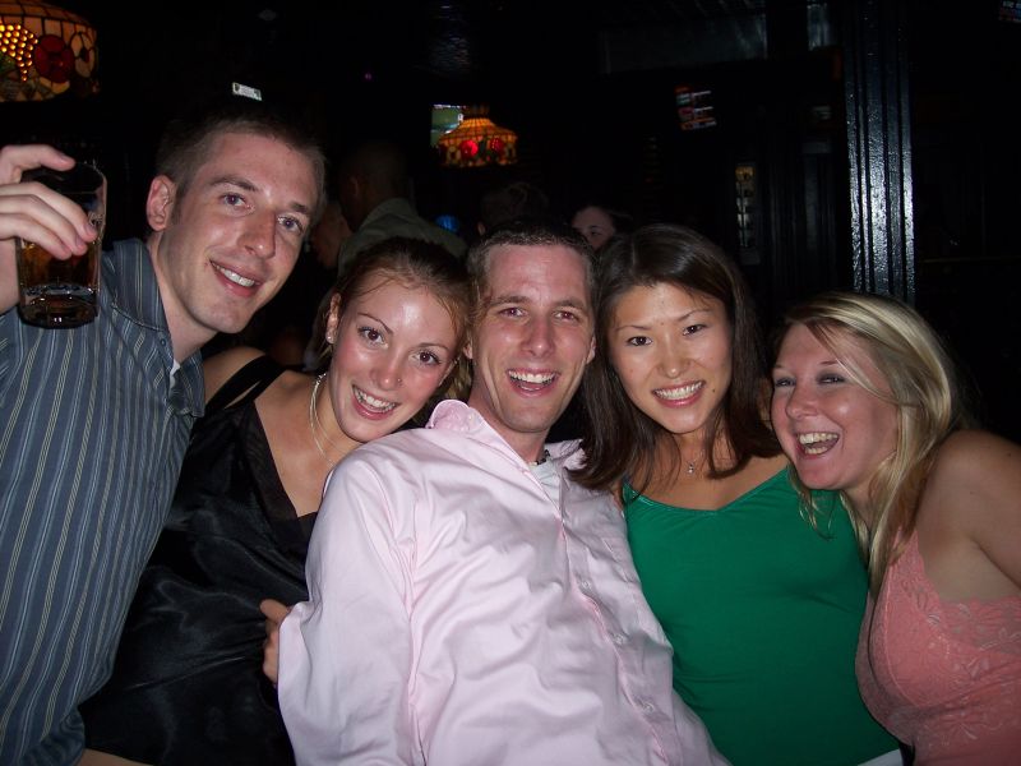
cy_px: 383
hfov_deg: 47.9
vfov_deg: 36.8
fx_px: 1150
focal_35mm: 39
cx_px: 510
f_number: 2.8
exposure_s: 1/60
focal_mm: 8
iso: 100
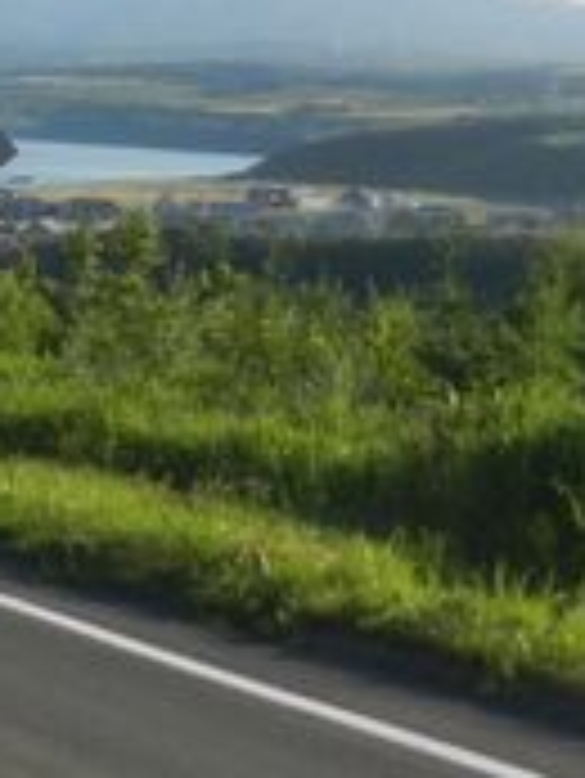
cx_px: -747
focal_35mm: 186
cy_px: 16
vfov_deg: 10.5
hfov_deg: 7.5
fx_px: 4186
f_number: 4.2
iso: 160
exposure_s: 1/800
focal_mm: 8.1
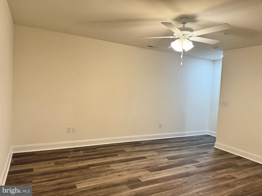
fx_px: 182
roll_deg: -3.1
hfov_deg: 71.6
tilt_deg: -2.0
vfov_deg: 56.8
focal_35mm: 24
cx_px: 131
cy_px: 98
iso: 200
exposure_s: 1/120
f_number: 1.78
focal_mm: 6.76
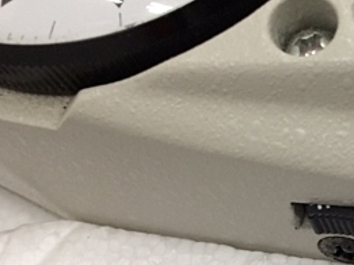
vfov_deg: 20.2
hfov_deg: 25.2
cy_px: 257
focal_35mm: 71
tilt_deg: -70.5
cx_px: 401
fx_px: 726
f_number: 2.2
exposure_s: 1/30
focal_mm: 4.15
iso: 50
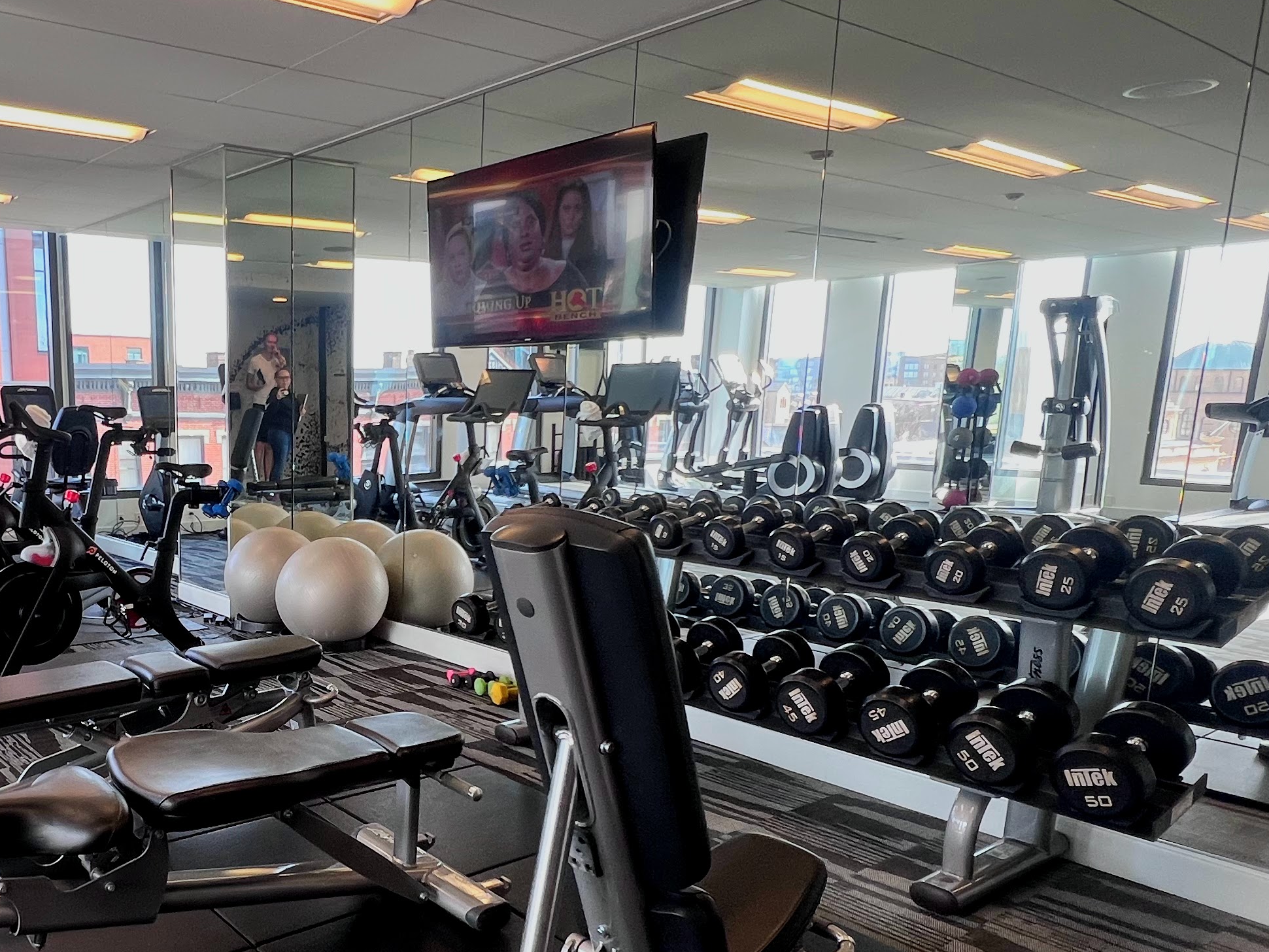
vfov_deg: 50.7
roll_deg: +1.5
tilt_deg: -10.7
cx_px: 325
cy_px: 613
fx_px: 990
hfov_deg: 61.8
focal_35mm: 27
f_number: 1.8
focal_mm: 1.57
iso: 80
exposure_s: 1/120
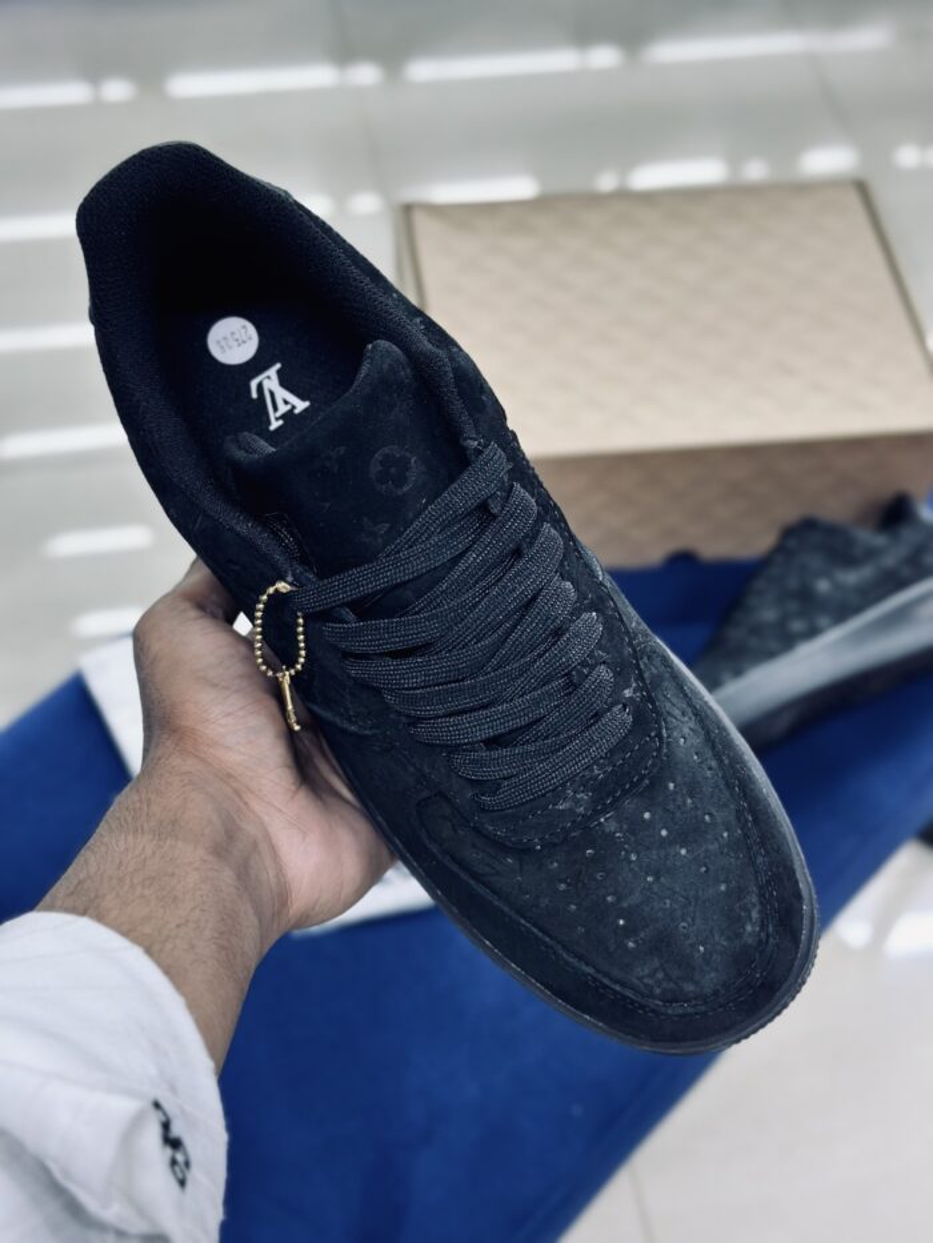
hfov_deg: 30.3
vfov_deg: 39.7
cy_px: 622
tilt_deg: -52.5
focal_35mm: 48
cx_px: 466
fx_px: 1725
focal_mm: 6.86
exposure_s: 1/110
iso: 125
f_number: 1.78
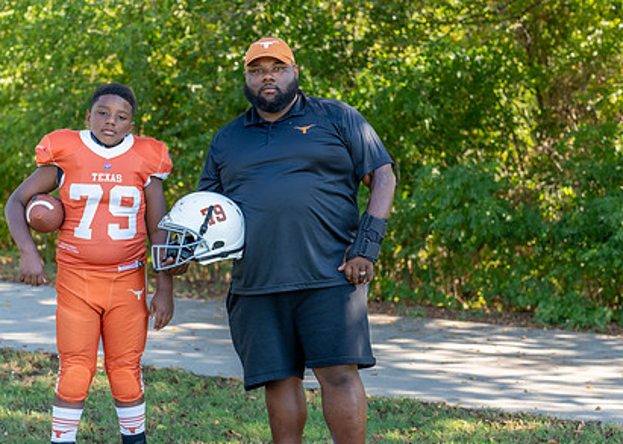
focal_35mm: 74
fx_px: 1308
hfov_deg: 26.7
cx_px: 238
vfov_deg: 19.3
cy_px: 242
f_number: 2.8
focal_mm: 50
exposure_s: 1/400
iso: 125
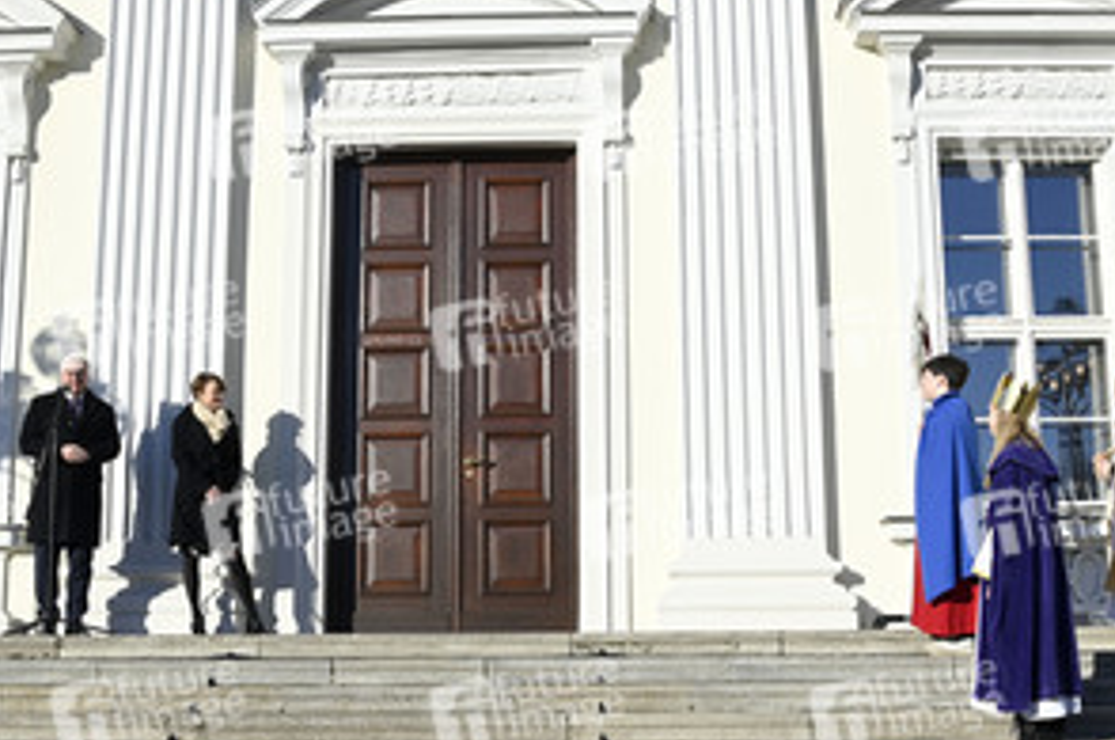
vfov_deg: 31.0
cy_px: 421
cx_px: 578
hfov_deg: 45.5
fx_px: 1330
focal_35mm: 43
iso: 250
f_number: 11
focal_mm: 28
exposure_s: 1/320
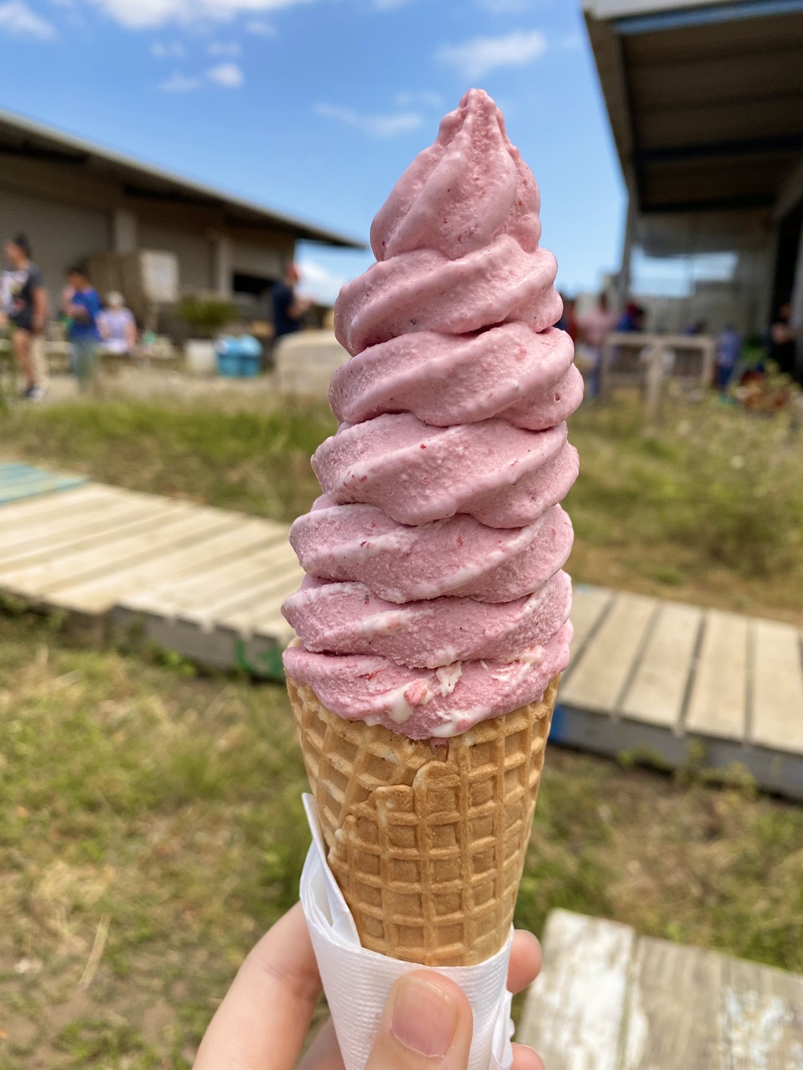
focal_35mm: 26
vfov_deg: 67.3
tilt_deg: -12.4
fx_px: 804
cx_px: 402
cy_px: 535
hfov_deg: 53.1
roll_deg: -3.1
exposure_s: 1/2188
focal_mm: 4.25
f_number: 1.8
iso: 32
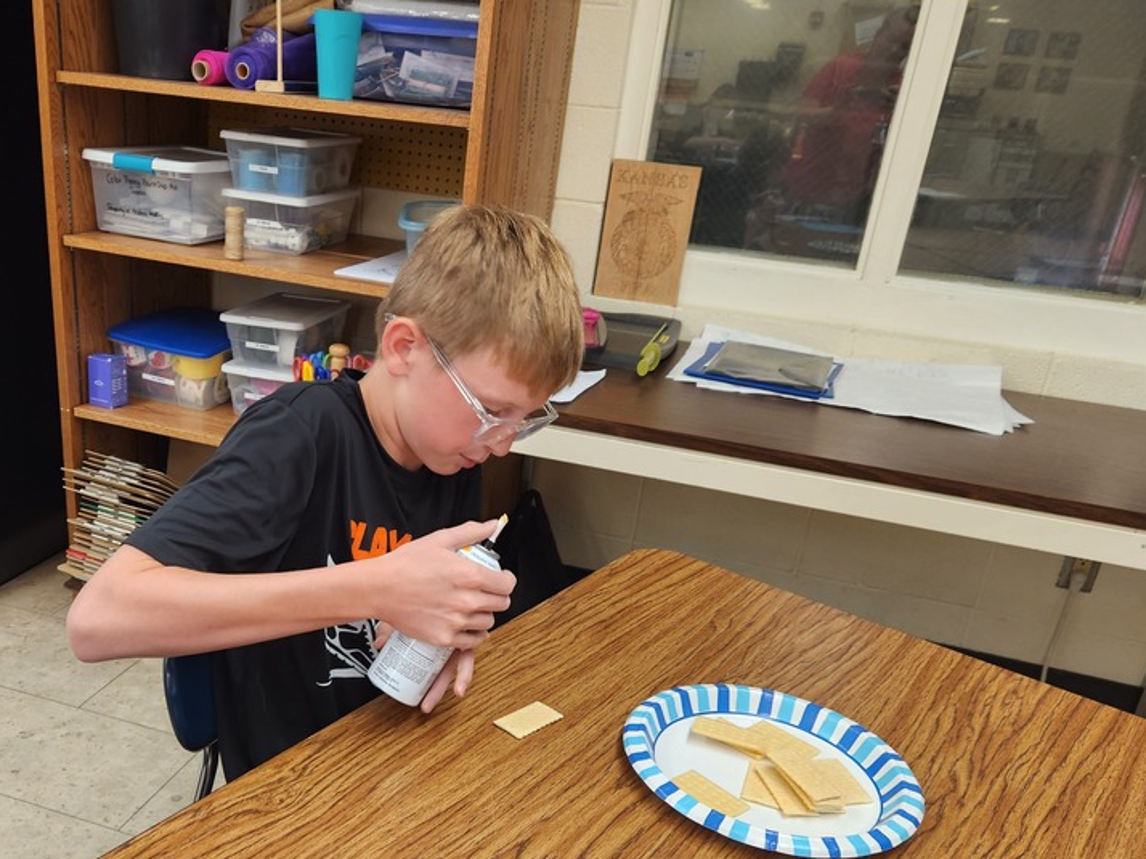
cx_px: 406
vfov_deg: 42.3
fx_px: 1092
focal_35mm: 33
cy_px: 583
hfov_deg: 54.5
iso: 80
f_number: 1.8
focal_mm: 5.4
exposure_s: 1/120
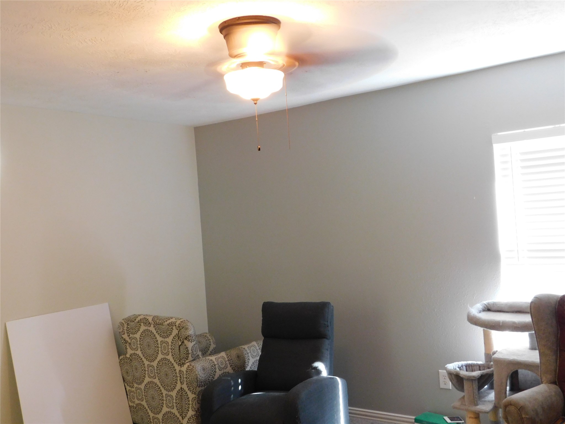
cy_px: 212
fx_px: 588
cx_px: 282
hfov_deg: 51.4
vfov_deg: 39.7
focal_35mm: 36
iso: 400
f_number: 3.5
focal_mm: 6.3
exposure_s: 1/8
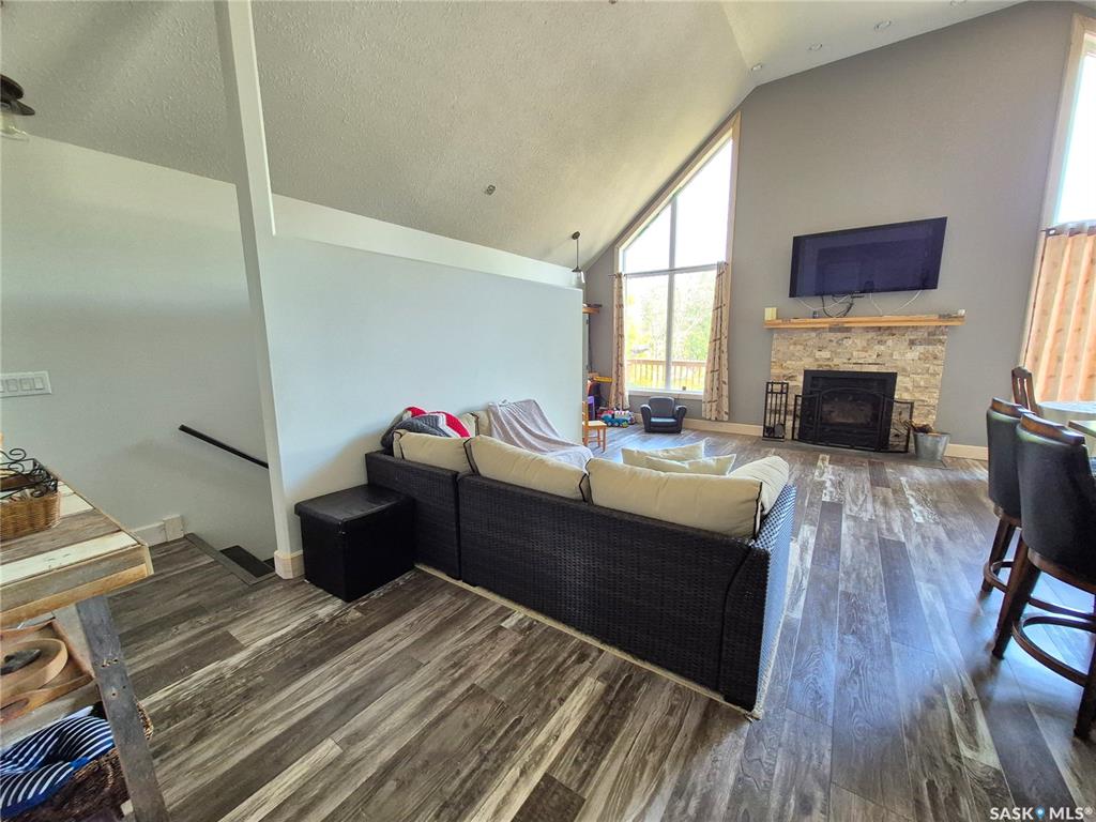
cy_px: 411
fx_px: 412
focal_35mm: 13
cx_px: 548
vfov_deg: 89.9
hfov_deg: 106.2
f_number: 2.2
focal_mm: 1.74
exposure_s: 1/60
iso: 500
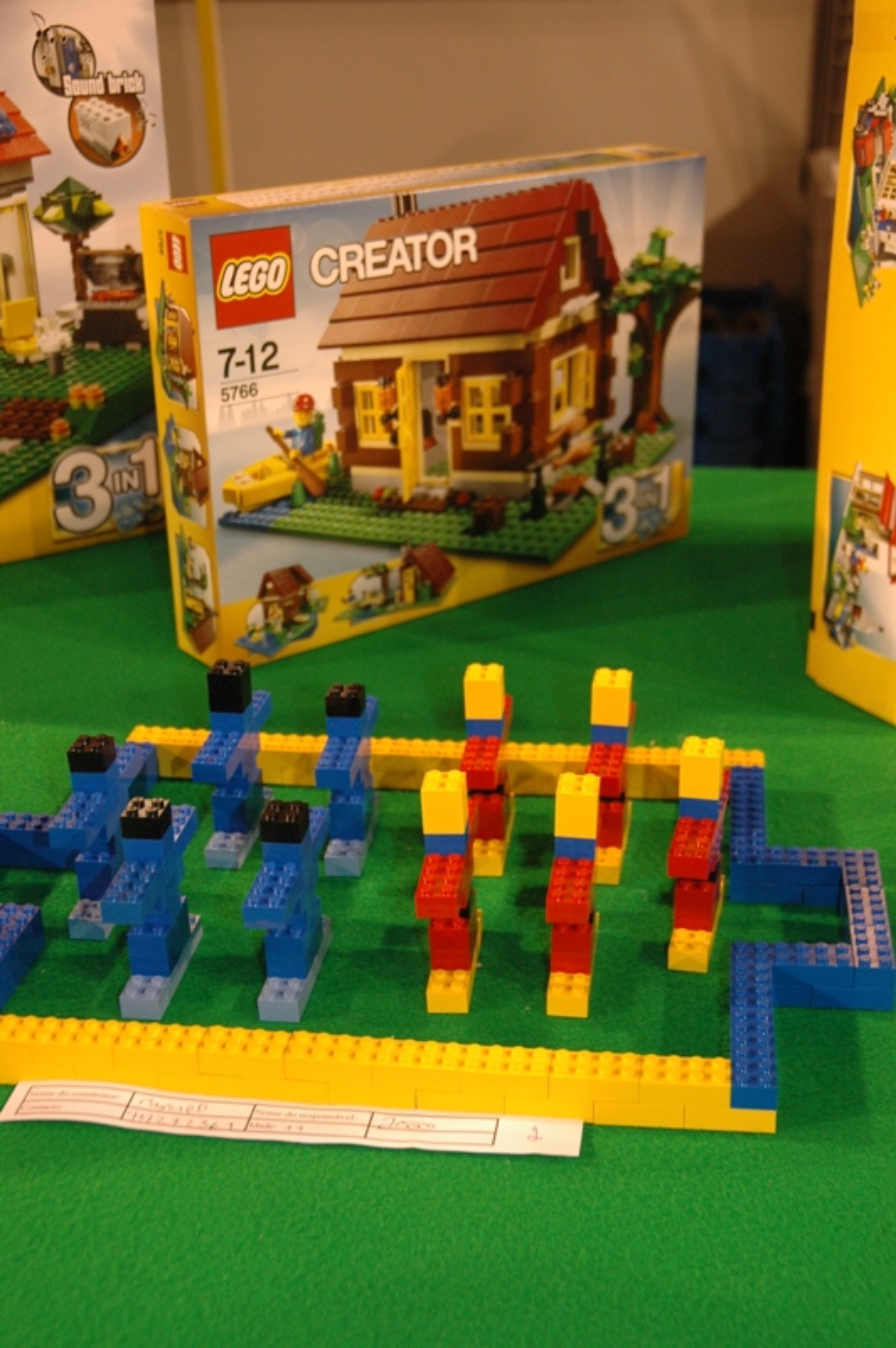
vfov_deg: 42.4
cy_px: 674
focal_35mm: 46
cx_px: 448
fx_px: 1739
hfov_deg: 28.9
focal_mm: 31
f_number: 4
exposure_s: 1/60
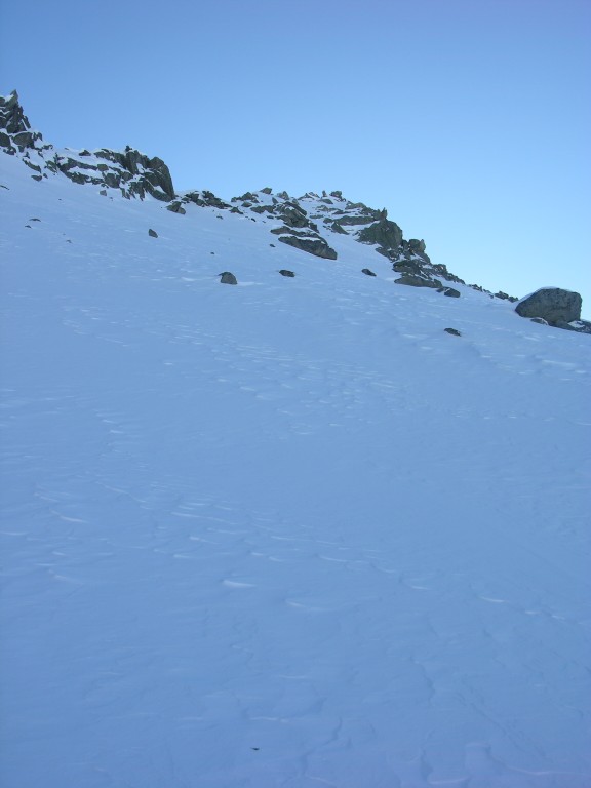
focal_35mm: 35
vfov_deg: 52.6
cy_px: 394
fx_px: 797
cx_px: 296
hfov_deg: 40.7
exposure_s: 1/196
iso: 50
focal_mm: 8.9
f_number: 5.6
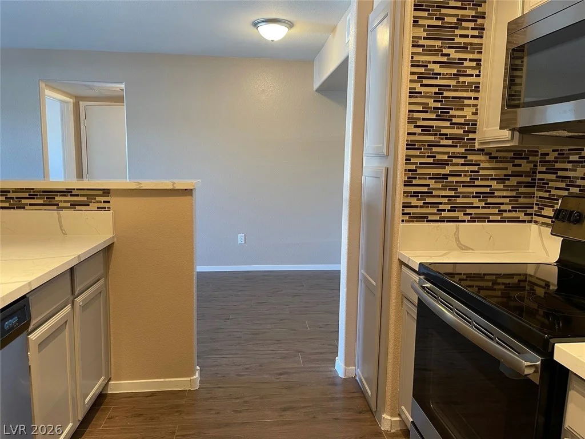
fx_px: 439
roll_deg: -0.6
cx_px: 292
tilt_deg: -7.9
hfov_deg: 67.3
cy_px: 220
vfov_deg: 53.1
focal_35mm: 26
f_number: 1.6
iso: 250
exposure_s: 1/60
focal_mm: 5.1
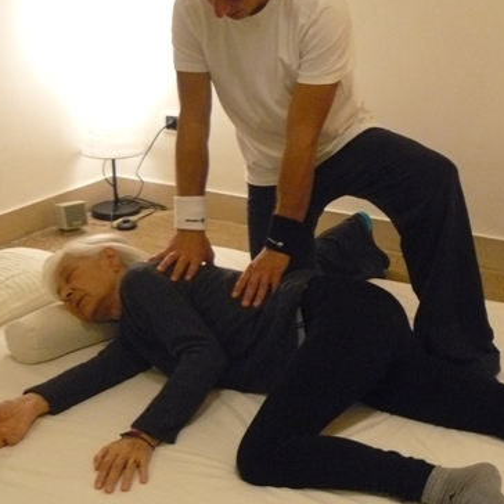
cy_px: 194
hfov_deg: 29.9
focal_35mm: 56
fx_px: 922
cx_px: 399
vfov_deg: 30.5
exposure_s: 1/15
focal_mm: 6
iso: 400
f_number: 2.8
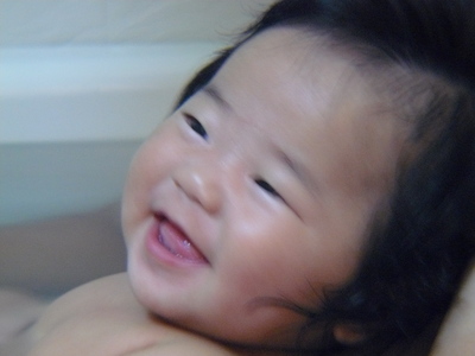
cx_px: 238
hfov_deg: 11.3
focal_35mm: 175
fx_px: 2401
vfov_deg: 8.5
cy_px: 178
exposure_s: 1/5
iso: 400
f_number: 3.3
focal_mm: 29.1
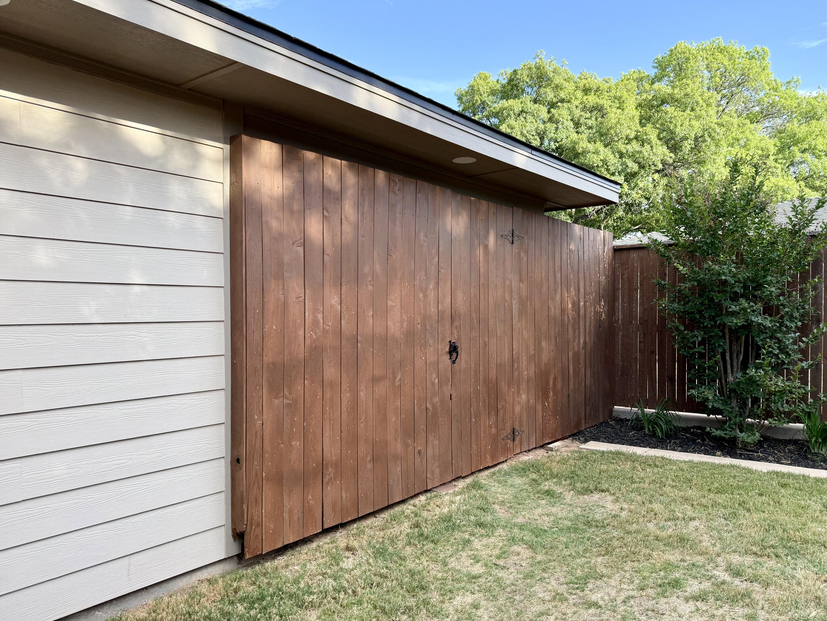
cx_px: 424
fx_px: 597
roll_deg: -0.3
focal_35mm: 25
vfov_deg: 54.9
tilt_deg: -0.6
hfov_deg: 69.4
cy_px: 315
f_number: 1.78
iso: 100
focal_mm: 6.76
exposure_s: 1/840
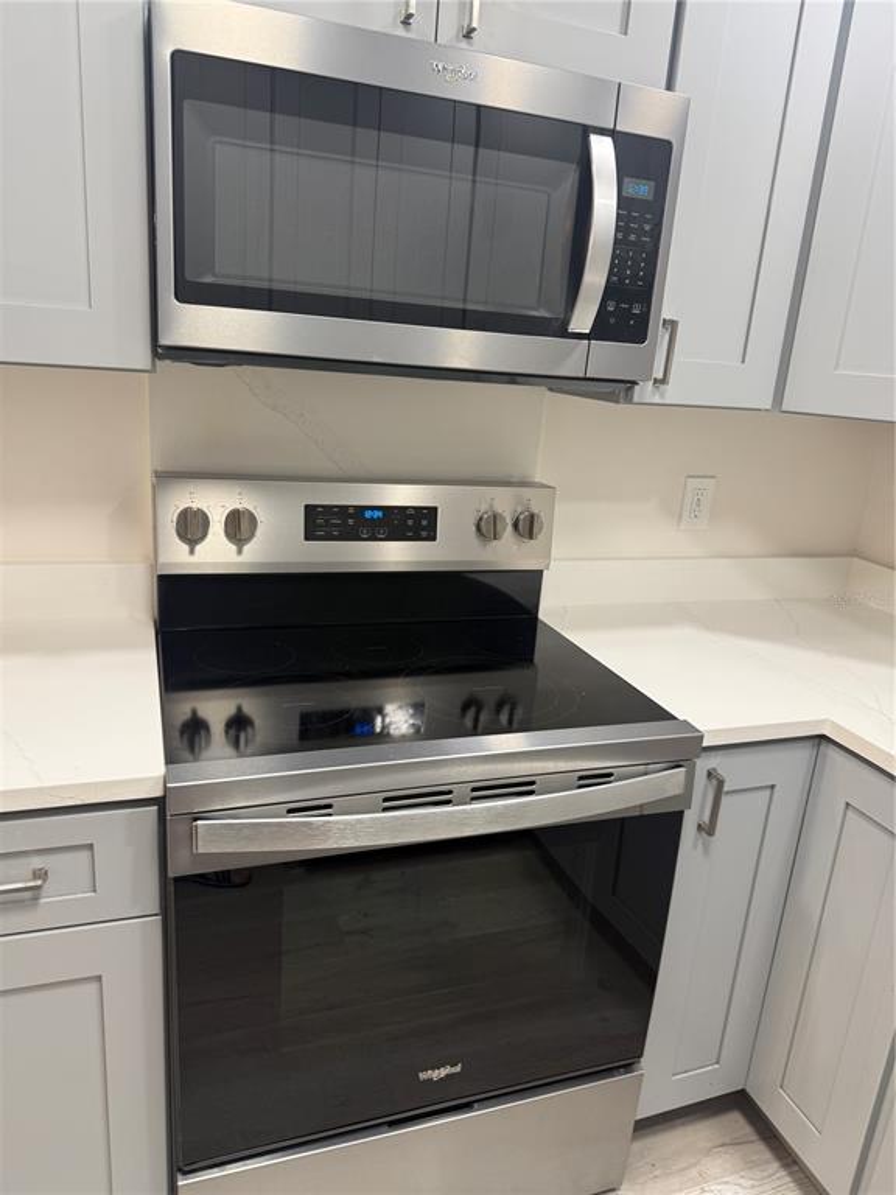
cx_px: 448
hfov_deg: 56.8
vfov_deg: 71.6
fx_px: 828
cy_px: 598
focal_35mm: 24
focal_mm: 6.76
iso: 125
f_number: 1.78
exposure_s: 1/60
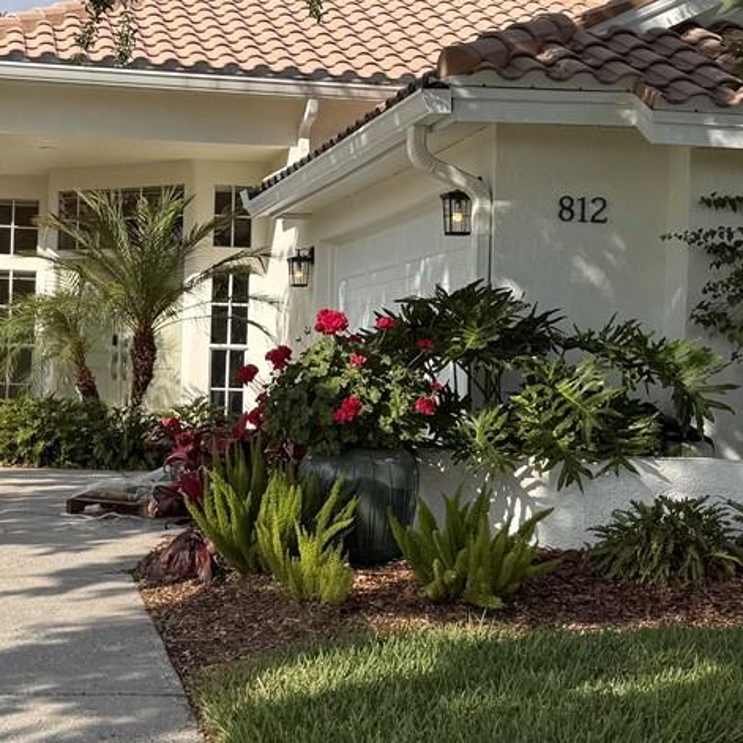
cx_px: 287
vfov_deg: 24.0
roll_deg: -1.8
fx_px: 1748
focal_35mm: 72
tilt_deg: +1.4
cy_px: 352
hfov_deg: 23.9
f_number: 1.78
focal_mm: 6.76
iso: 80
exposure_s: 1/4049
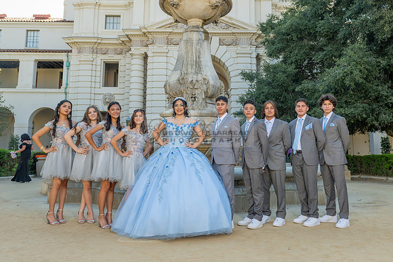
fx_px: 343
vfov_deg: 41.7
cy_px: 110
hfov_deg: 59.6
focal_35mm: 31
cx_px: 211
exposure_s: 1/200
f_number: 5
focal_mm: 24
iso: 200
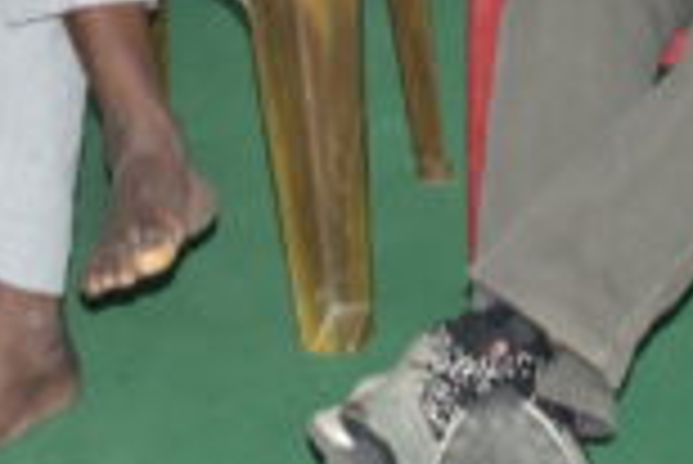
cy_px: -622
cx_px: 243
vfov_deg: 7.4
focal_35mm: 174
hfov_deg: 11.8
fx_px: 3353
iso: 500
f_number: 7.1
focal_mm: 35
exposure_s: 1/160
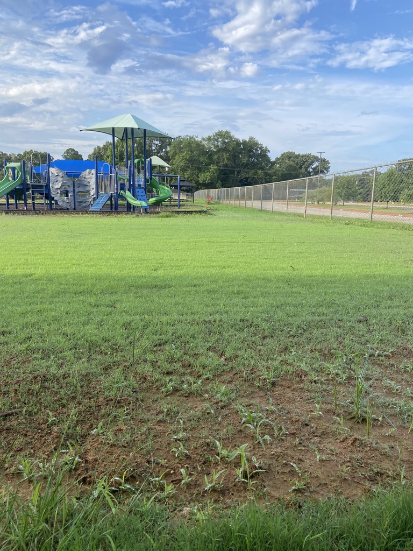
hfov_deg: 53.1
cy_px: 276
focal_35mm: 26
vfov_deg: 67.3
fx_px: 414
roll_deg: -0.4
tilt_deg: -13.4
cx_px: 206
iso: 32
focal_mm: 4.25
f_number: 1.8
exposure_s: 1/1157
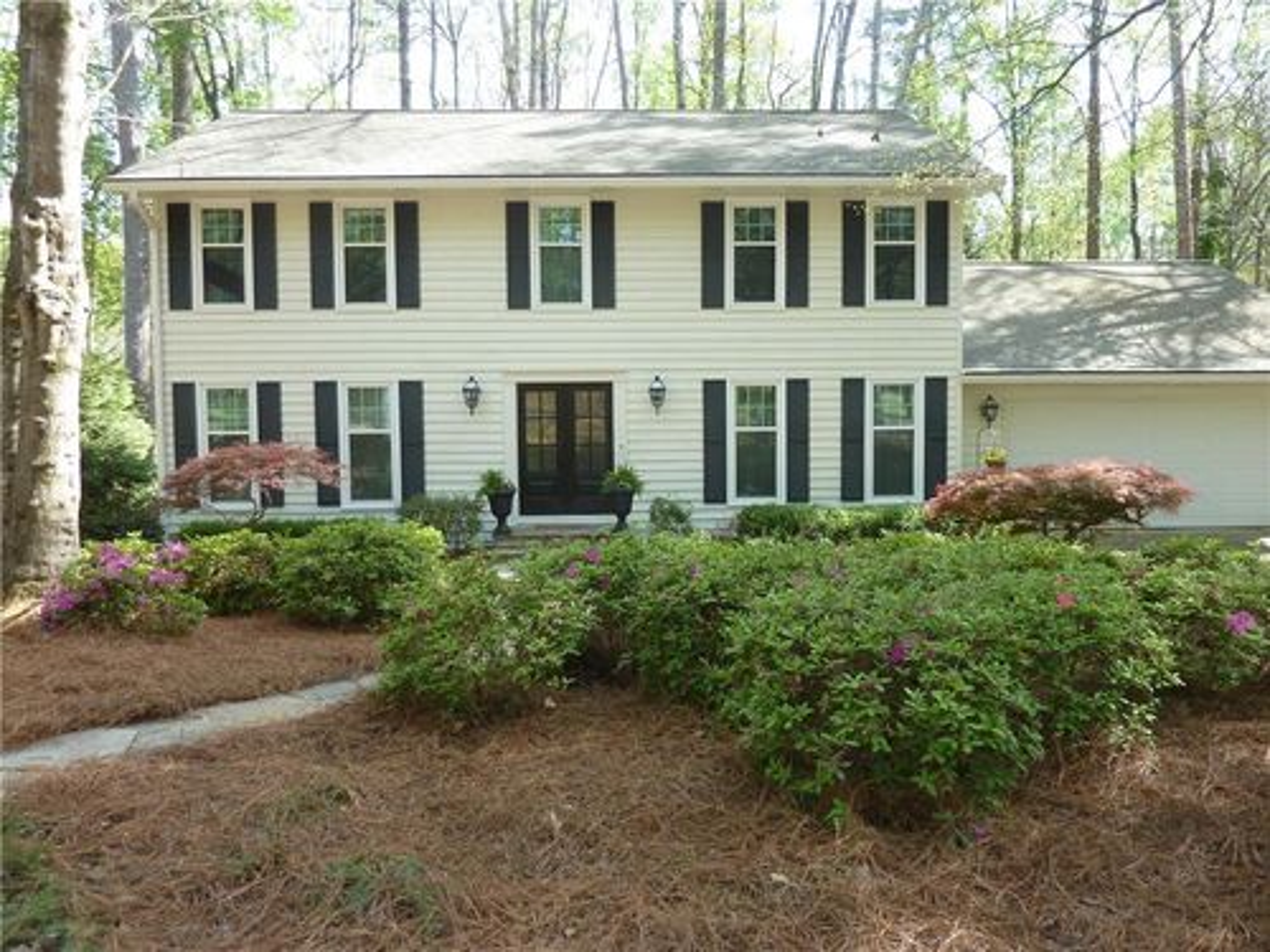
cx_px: 635
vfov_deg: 54.9
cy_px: 476
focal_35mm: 25
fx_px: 917
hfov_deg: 69.4
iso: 80
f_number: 3.3
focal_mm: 4.1
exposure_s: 1/80
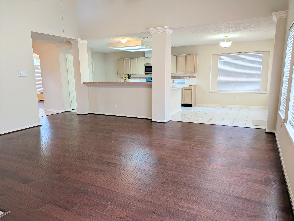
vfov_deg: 56.8
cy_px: 110
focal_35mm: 24
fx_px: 204
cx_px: 147
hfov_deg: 71.6
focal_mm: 4.53
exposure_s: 1/30
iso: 38
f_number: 1.7
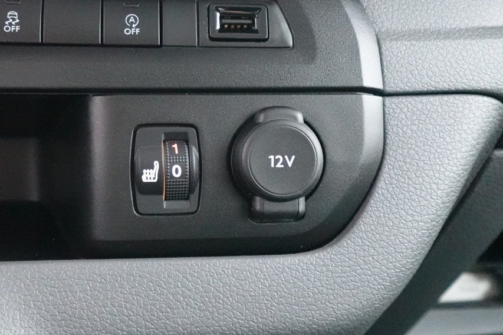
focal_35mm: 38
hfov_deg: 49.9
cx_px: 169
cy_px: 154
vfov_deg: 35.0
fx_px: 531
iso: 6400
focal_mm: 7.6
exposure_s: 1/30
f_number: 2
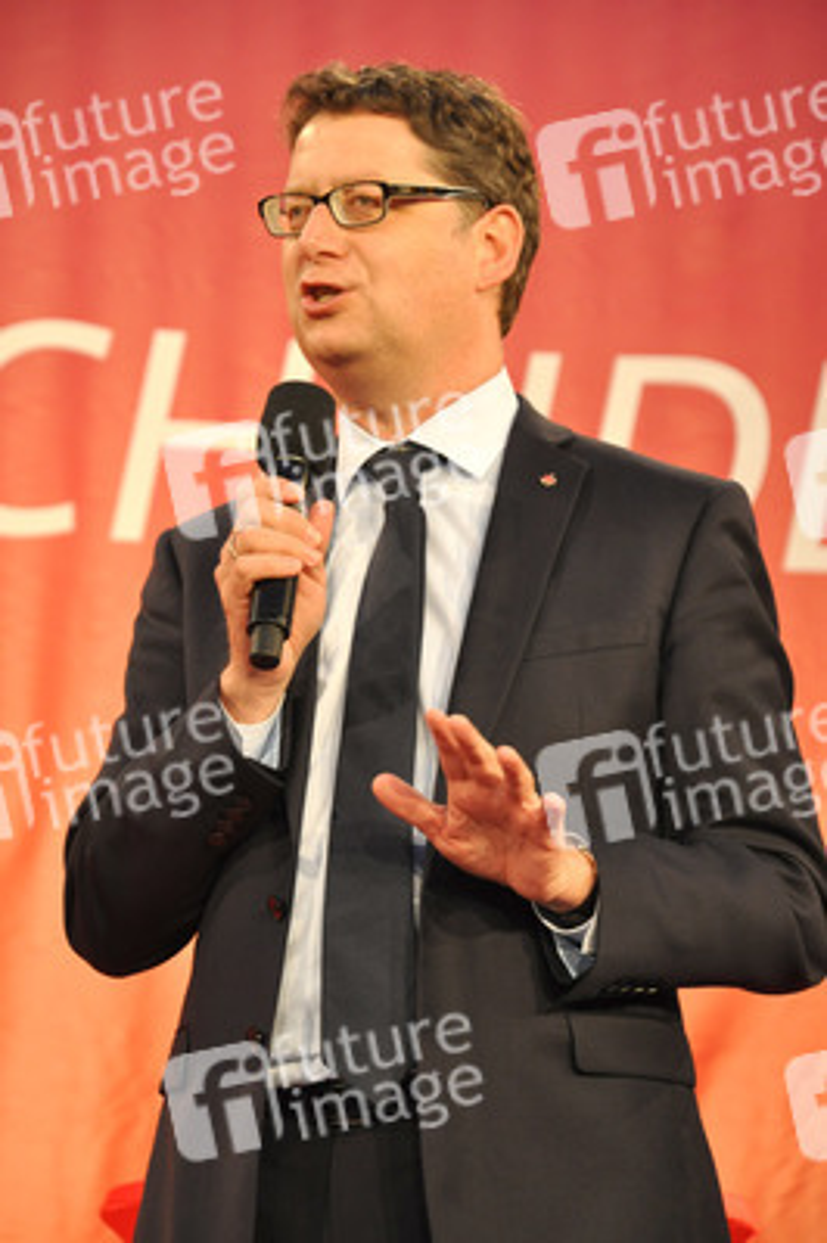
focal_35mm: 150
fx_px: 5177
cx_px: 414
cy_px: 622
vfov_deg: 13.7
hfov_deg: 9.1
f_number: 5.6
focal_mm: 100
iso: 900
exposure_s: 1/125
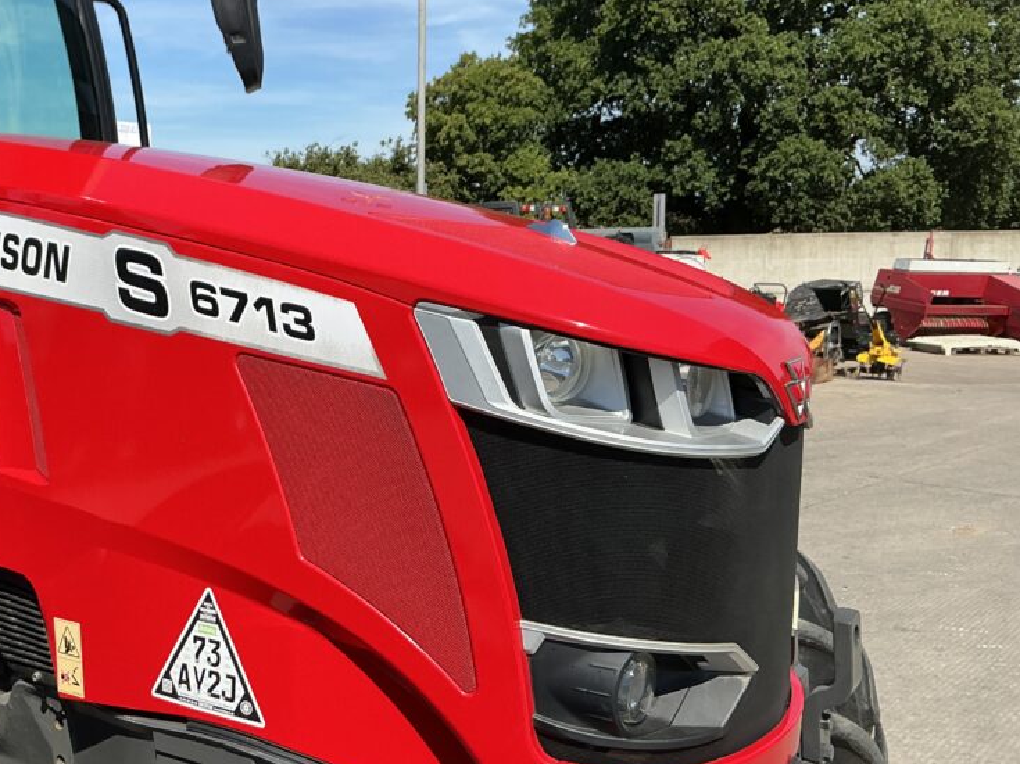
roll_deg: -0.2
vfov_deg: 36.8
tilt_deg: -5.0
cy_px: 398
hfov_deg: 47.1
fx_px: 1149
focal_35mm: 39
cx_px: 334
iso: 25
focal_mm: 3
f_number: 1.8
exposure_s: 1/1490
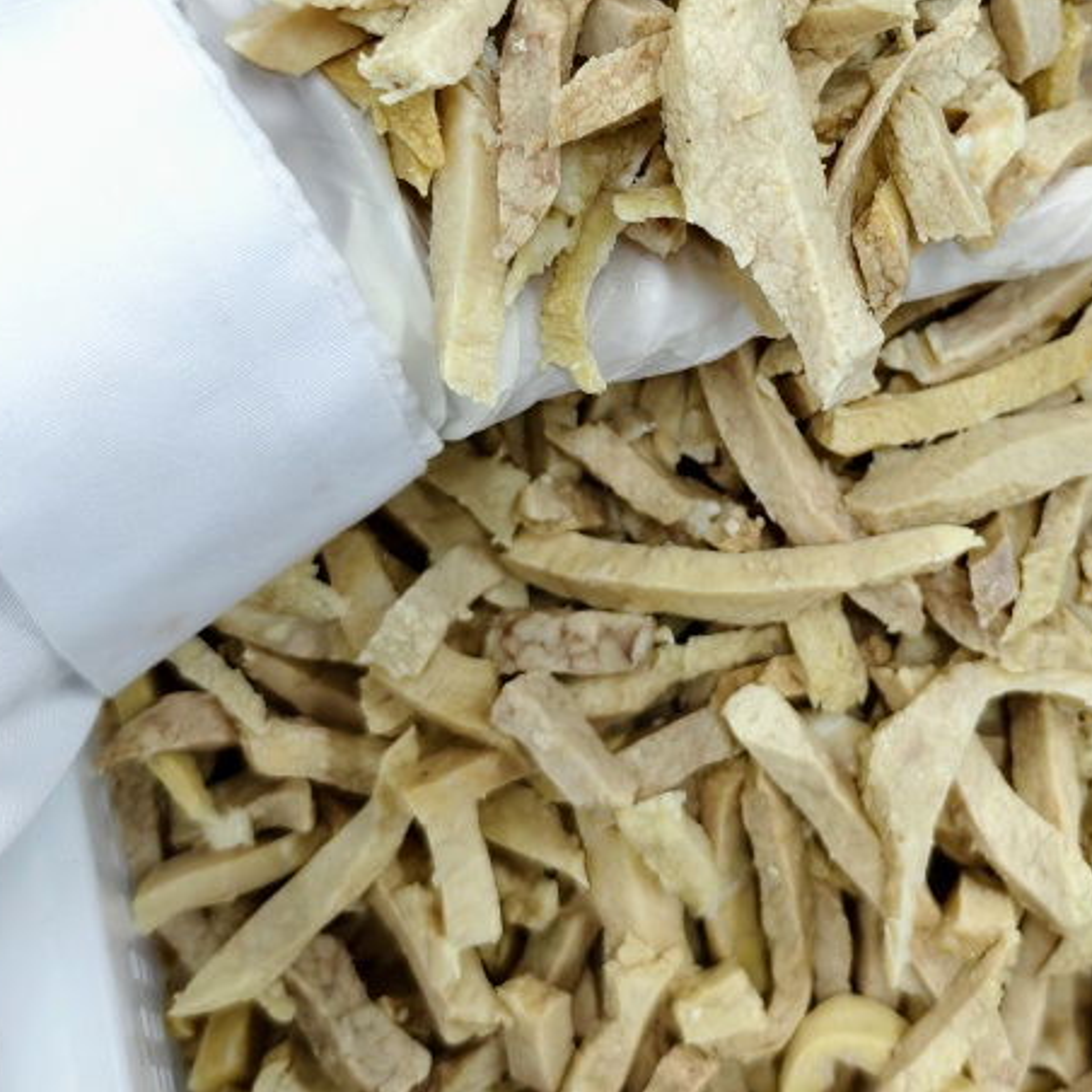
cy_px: 296
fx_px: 1713
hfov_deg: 34.4
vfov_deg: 34.7
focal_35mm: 48
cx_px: 853
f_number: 1.57
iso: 2134
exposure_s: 1/500
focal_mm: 5.6
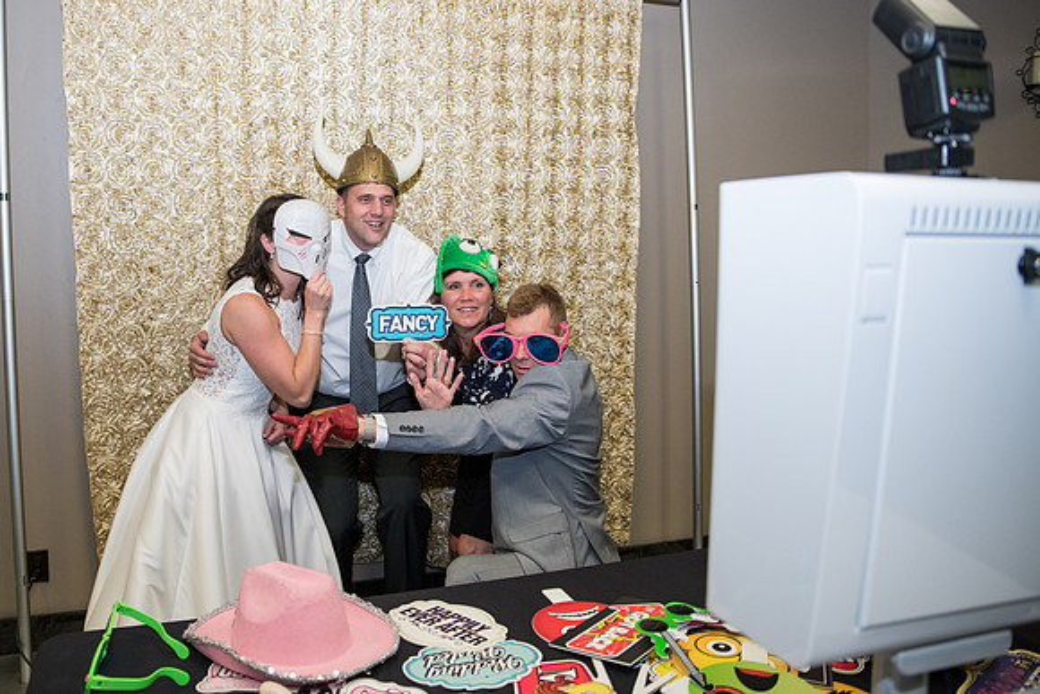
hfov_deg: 64.2
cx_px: 424
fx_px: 821
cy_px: 292
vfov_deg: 45.6
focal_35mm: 28
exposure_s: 1/320
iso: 1000
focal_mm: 24
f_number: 3.5
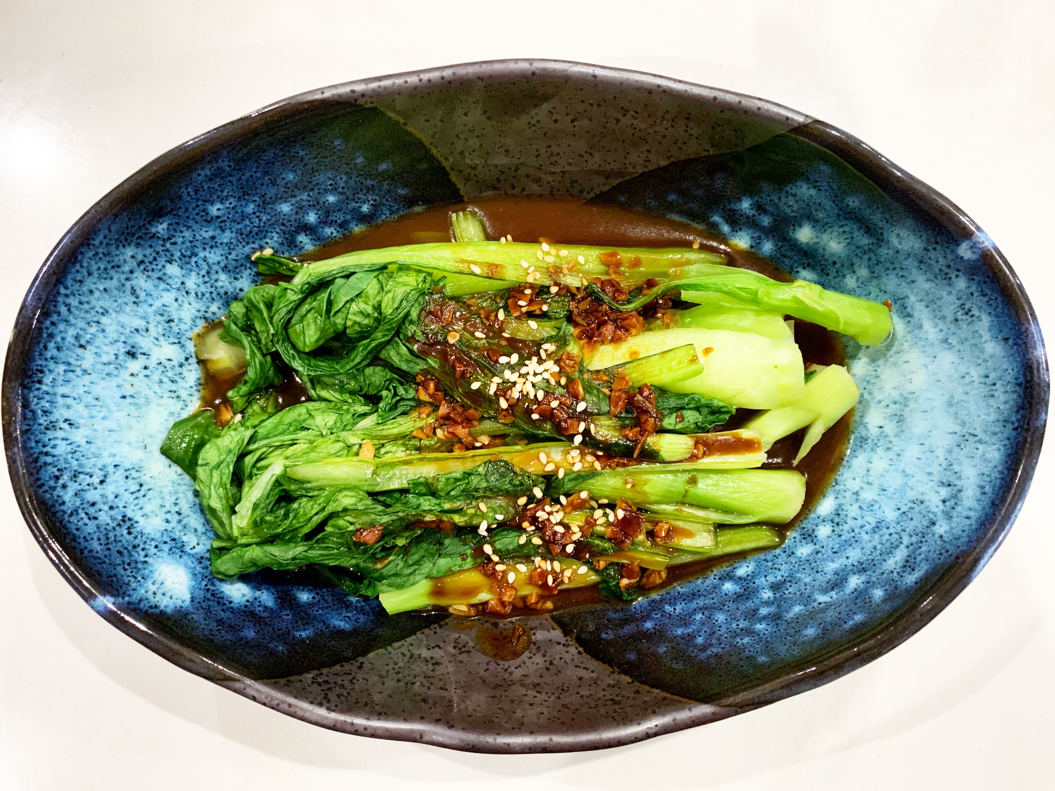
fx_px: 792
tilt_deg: -86.9
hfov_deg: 67.3
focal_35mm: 26
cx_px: 528
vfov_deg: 53.1
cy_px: 396
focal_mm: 4.25
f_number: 1.8
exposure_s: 1/49
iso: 400
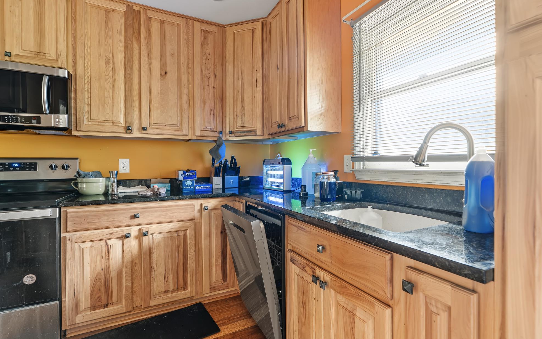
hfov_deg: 94.3
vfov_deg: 68.0
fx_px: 251
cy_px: 173
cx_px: 277
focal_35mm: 17
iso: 250
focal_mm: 16
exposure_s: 10
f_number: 5.6
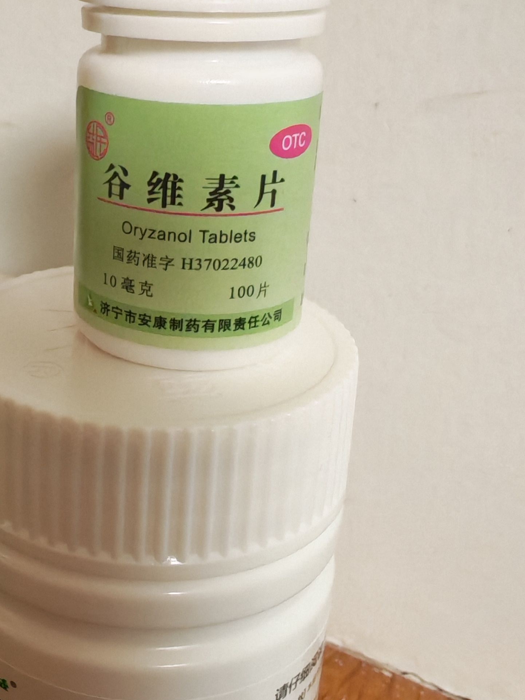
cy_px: 125
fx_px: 1011
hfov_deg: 29.0
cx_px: 185
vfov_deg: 36.7
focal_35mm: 50
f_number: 2.2
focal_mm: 1.96
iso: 640
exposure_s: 1/50
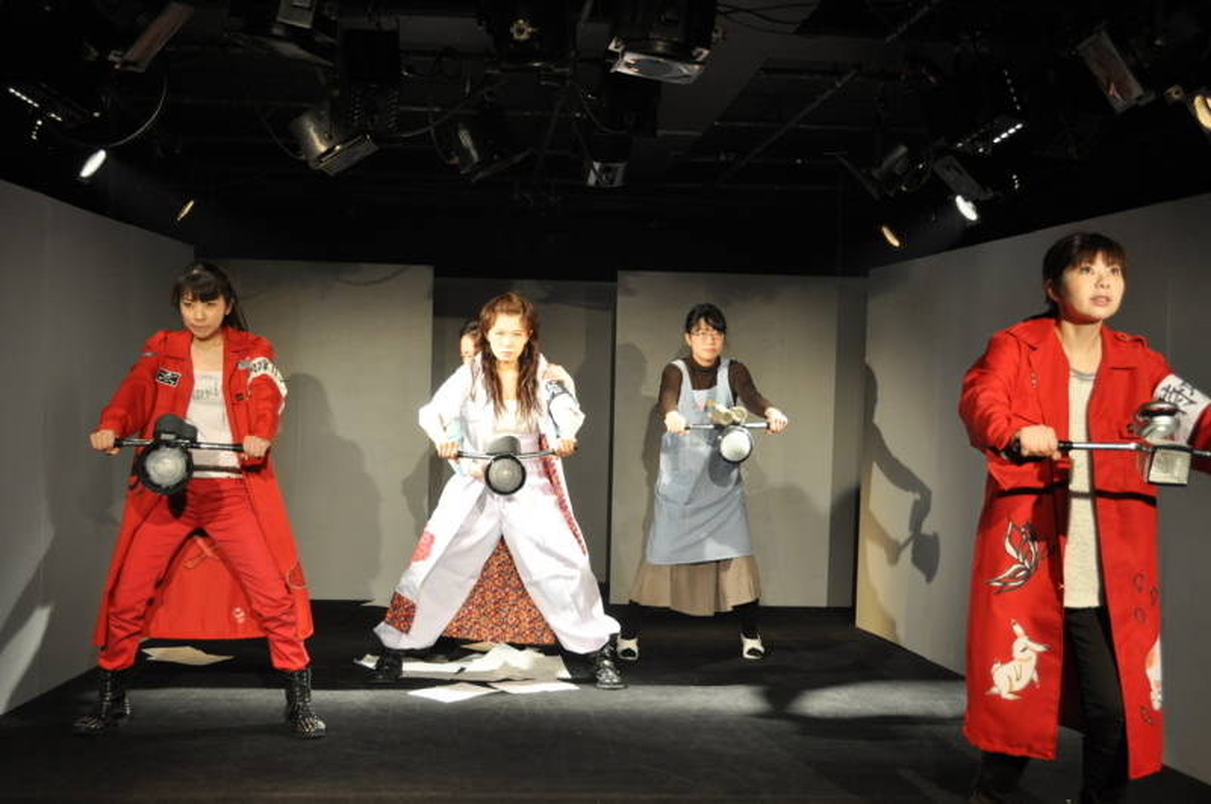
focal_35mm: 42
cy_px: 402
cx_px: 606
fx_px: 1411
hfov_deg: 46.5
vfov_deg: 31.8
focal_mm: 28
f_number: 4.5
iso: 800
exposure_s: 1/50
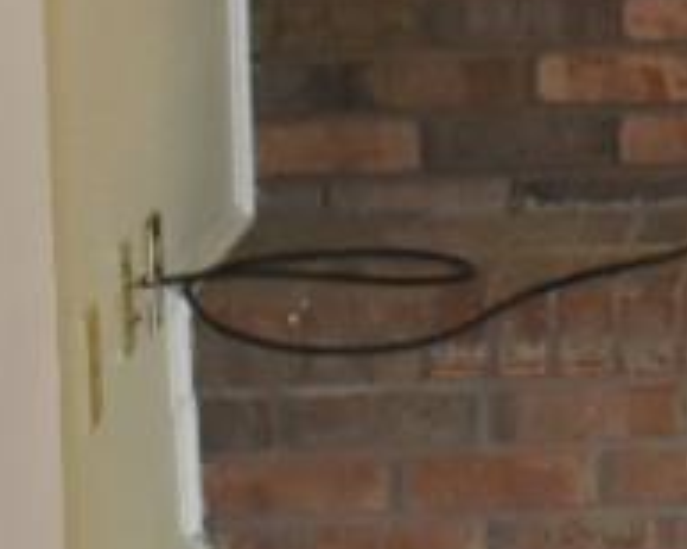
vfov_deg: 6.2
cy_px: -520
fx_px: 4895
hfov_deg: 7.6
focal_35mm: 241
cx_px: 1563
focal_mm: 22
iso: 1600
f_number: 3.8
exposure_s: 1/100
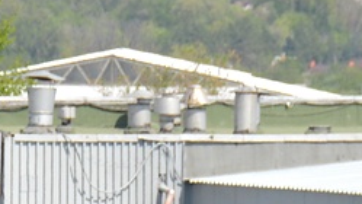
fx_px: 7635
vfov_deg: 1.5
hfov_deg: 2.7
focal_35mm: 796
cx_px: 164
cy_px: 346
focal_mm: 105
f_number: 6.3
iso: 400
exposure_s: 1/1600
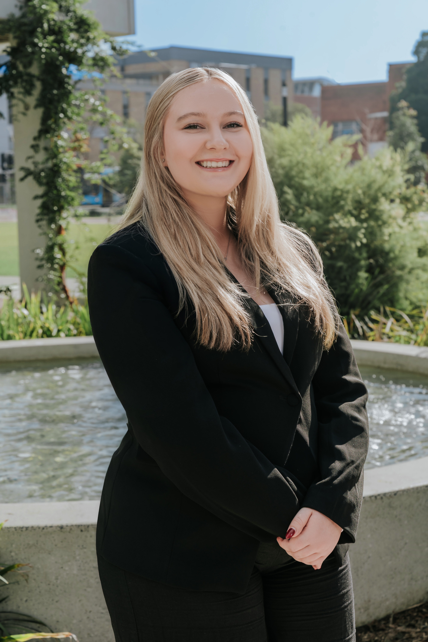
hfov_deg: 19.5
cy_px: 321
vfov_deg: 28.8
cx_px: 214
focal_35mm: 70
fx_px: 1248
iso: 100
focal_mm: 70
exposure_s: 1/100
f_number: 8
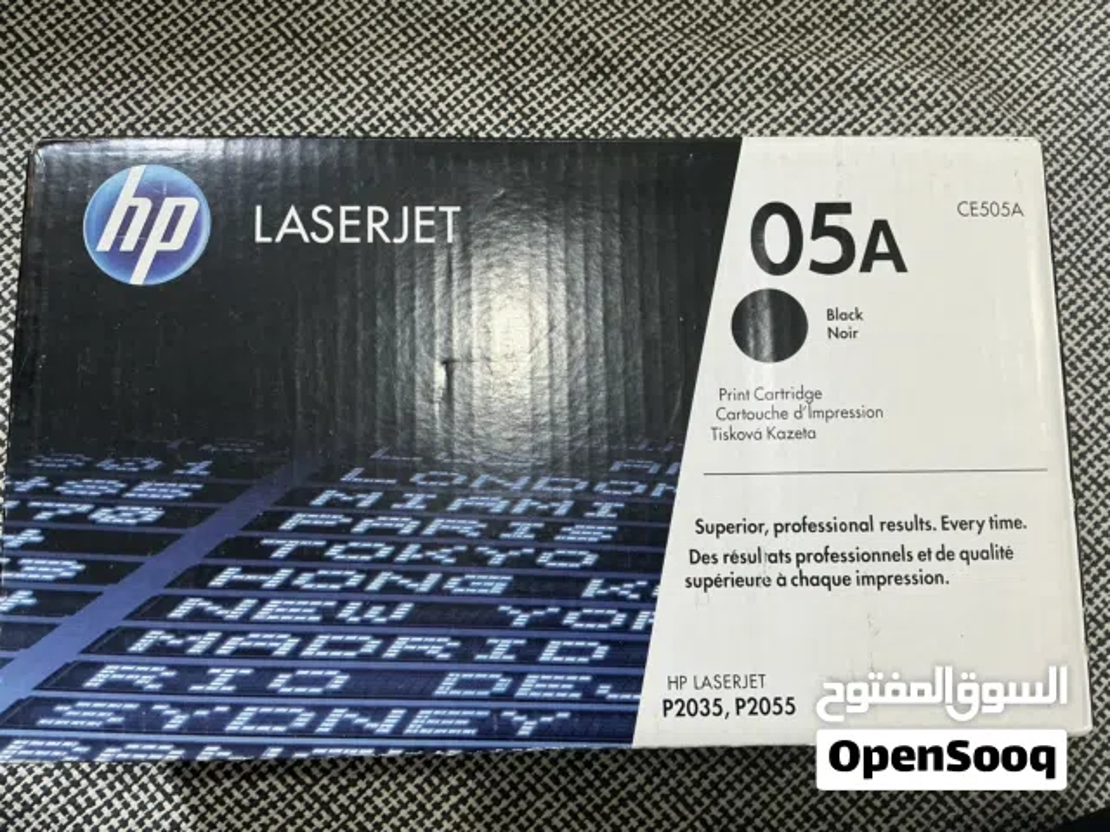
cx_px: 555
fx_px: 898
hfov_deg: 63.4
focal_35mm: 28
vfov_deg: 49.7
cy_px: 416
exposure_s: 1/50
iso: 160
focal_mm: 3
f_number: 1.8
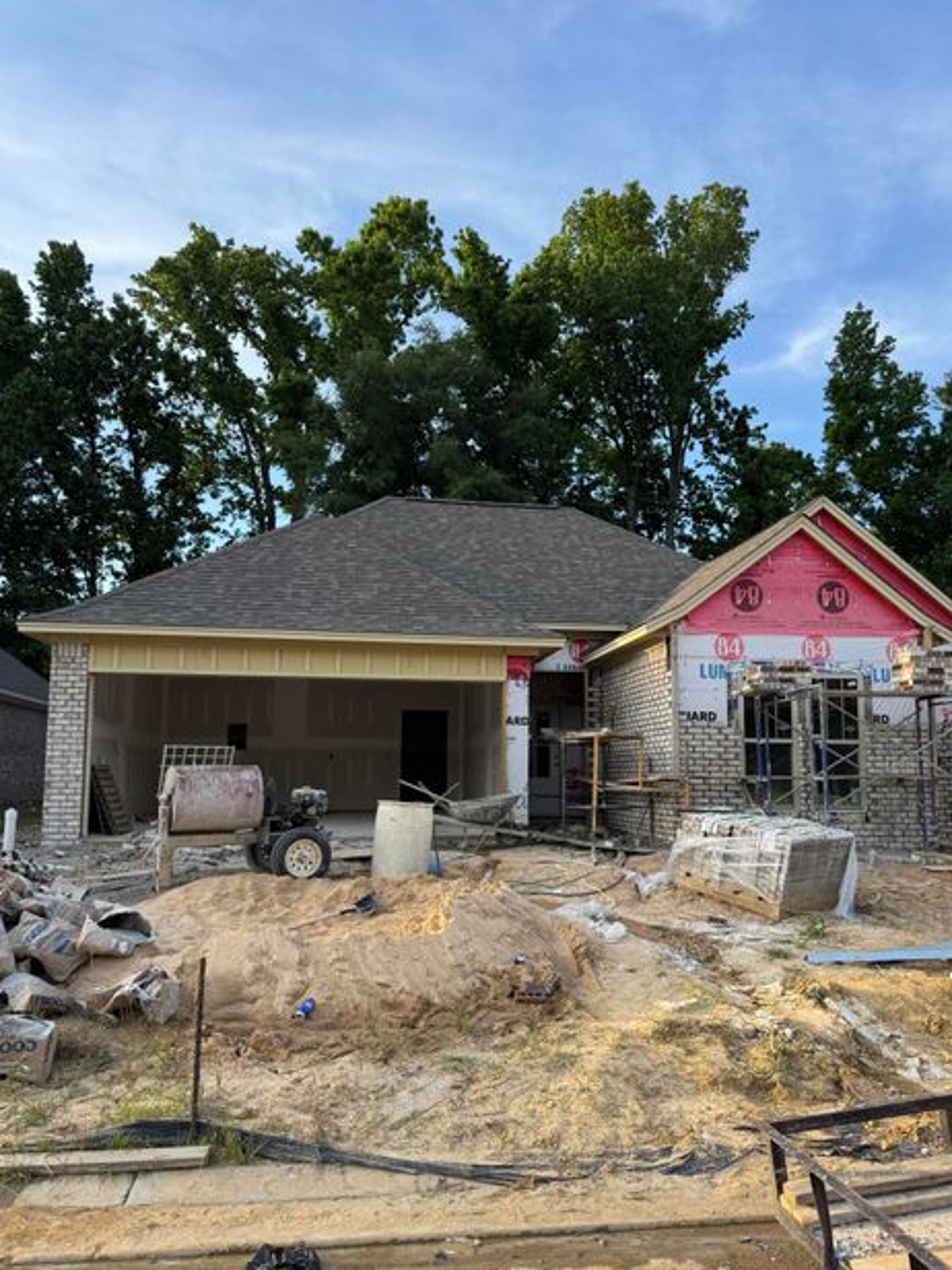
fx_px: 953
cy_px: 677
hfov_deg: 53.0
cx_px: 513
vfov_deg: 67.2
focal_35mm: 26
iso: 80
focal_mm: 6.76
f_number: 1.78
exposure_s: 1/980
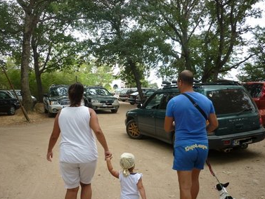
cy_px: 100
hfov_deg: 52.6
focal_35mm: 35
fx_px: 268
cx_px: 126
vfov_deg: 40.7
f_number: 2.8
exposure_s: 1/200
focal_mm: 5.5
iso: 80
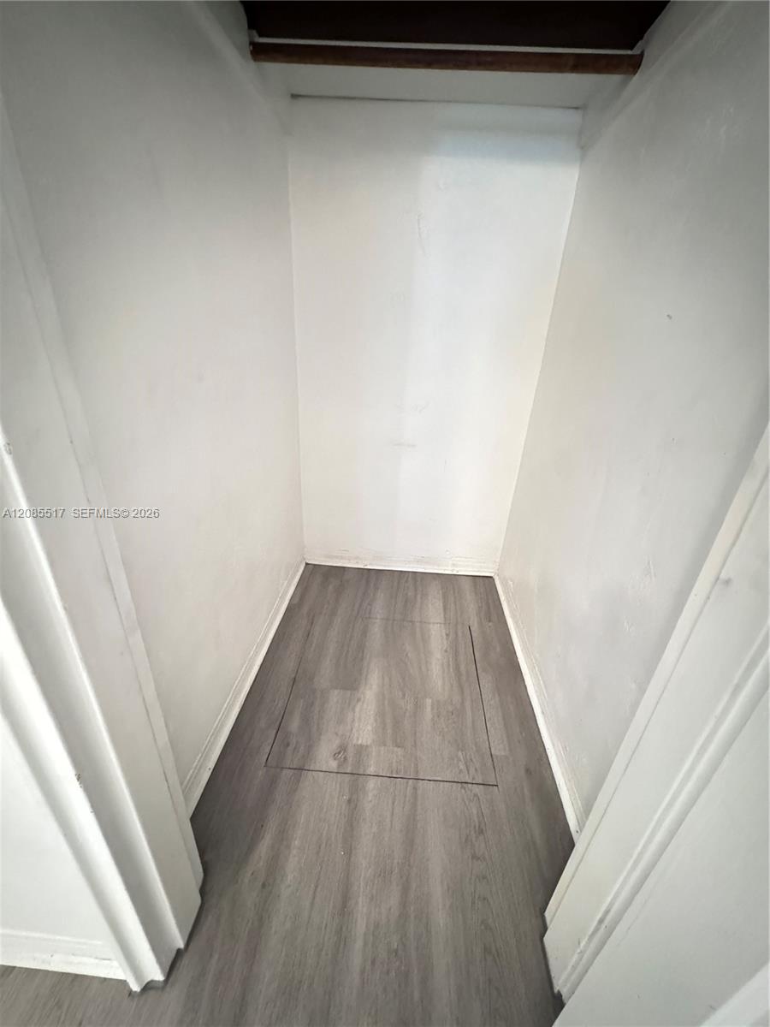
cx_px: 385
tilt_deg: -25.7
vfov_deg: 102.1
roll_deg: -3.1
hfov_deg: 85.7
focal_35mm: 14
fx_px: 415
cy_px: 514
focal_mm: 2.22
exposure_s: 1/24
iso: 2500
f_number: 2.2
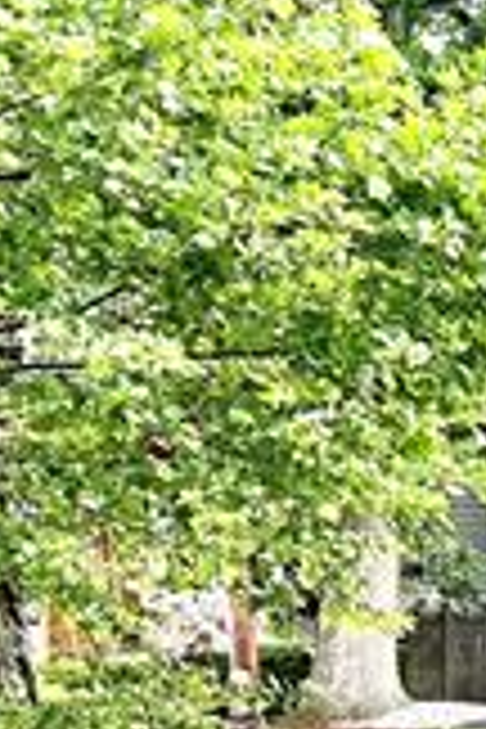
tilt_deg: -6.7
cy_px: 706
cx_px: 1282
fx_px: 2389
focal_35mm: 118
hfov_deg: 9.8
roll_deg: +1.0
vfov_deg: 17.0
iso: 80
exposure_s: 1/494
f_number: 1.78
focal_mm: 6.86
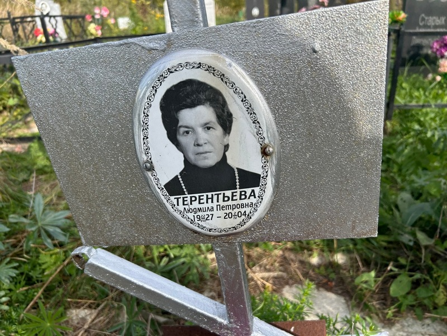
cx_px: 224
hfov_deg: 67.3
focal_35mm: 26
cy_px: 168
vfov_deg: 53.1
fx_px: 336
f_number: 1.5
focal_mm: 5.7
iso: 50
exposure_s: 1/1468
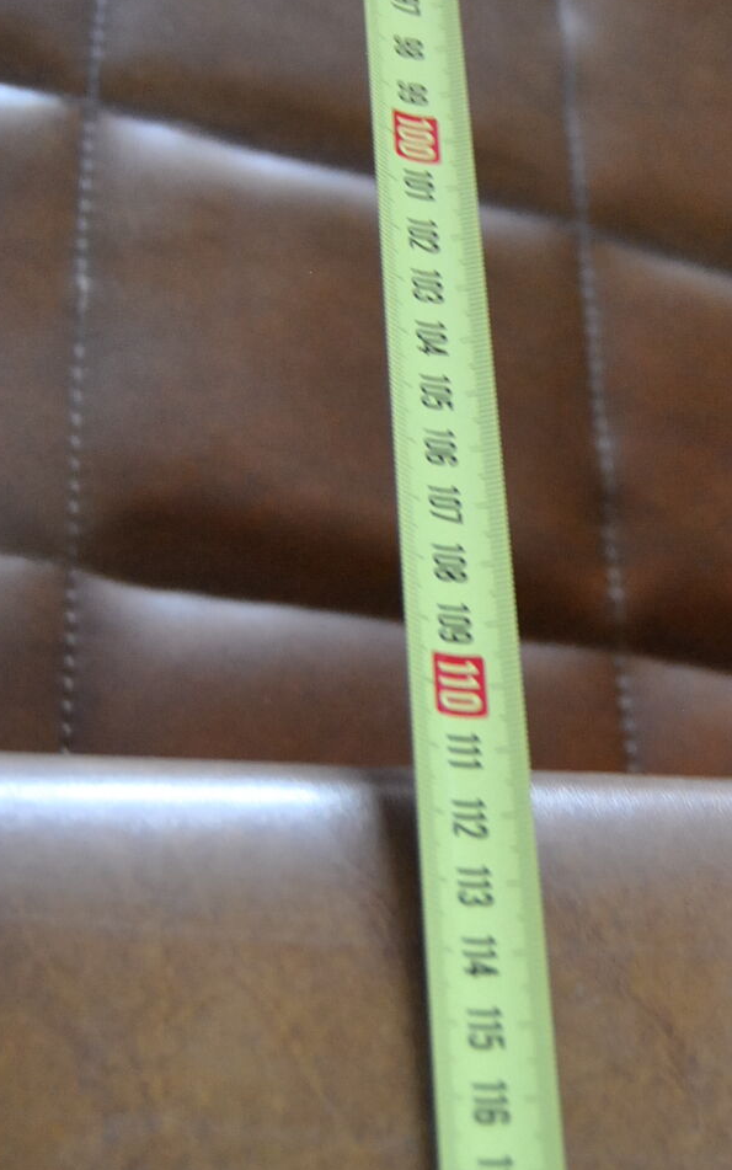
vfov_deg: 25.4
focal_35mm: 81
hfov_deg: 15.8
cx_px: 763
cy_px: 445
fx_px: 2583
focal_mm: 26
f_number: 4
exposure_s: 1/30
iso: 900
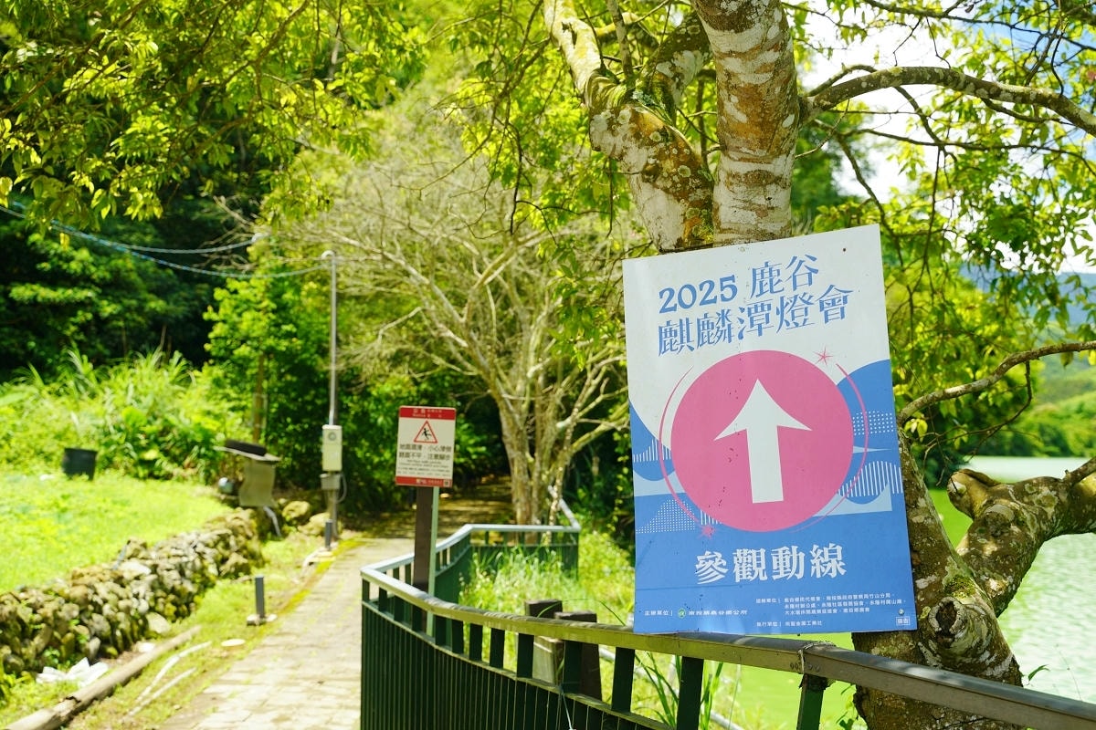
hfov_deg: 40.3
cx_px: 548
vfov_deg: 27.5
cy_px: 365
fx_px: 1492
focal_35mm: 49
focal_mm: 49
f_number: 5.6
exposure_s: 1/80
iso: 100
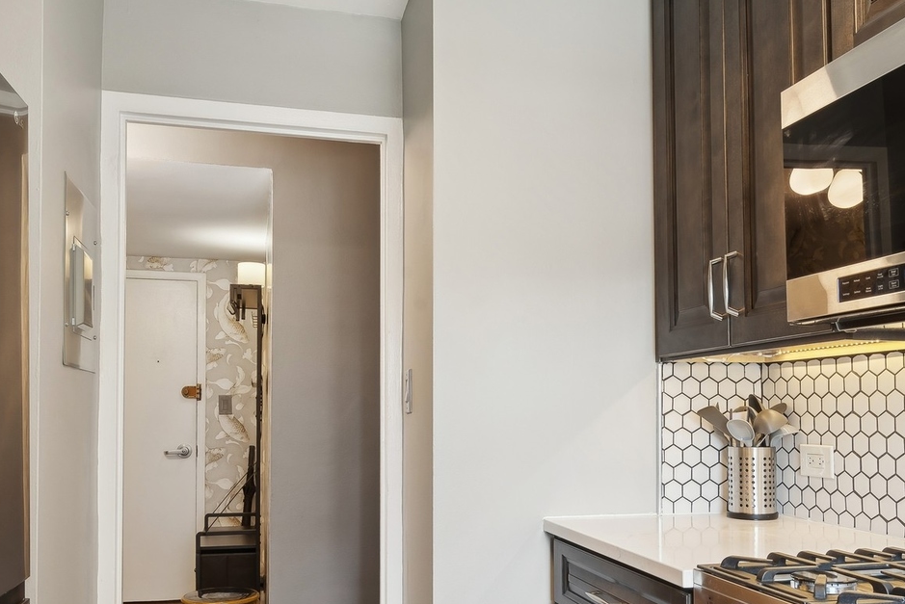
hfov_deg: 60.2
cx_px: 468
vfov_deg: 41.9
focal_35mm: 31
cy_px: 395
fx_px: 780
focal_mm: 18
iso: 200
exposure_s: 1/10
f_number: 8
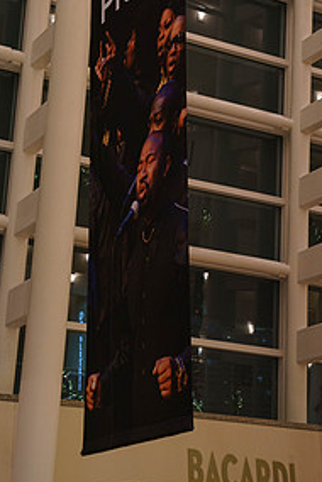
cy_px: 123
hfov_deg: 16.6
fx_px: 1100
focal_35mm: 82
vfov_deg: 24.5
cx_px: 137
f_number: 3.2
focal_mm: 52
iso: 3200
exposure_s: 1/200
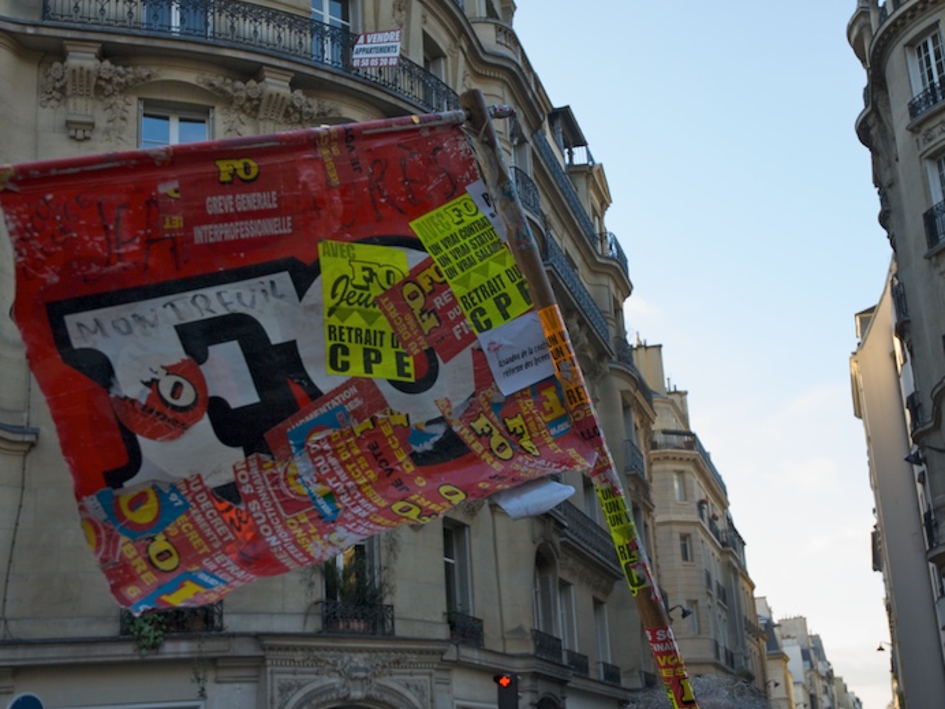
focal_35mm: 52
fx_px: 1407
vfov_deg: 28.3
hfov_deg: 37.1
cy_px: 354
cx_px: 520
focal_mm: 31
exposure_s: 1/100
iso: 200
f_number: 5.6
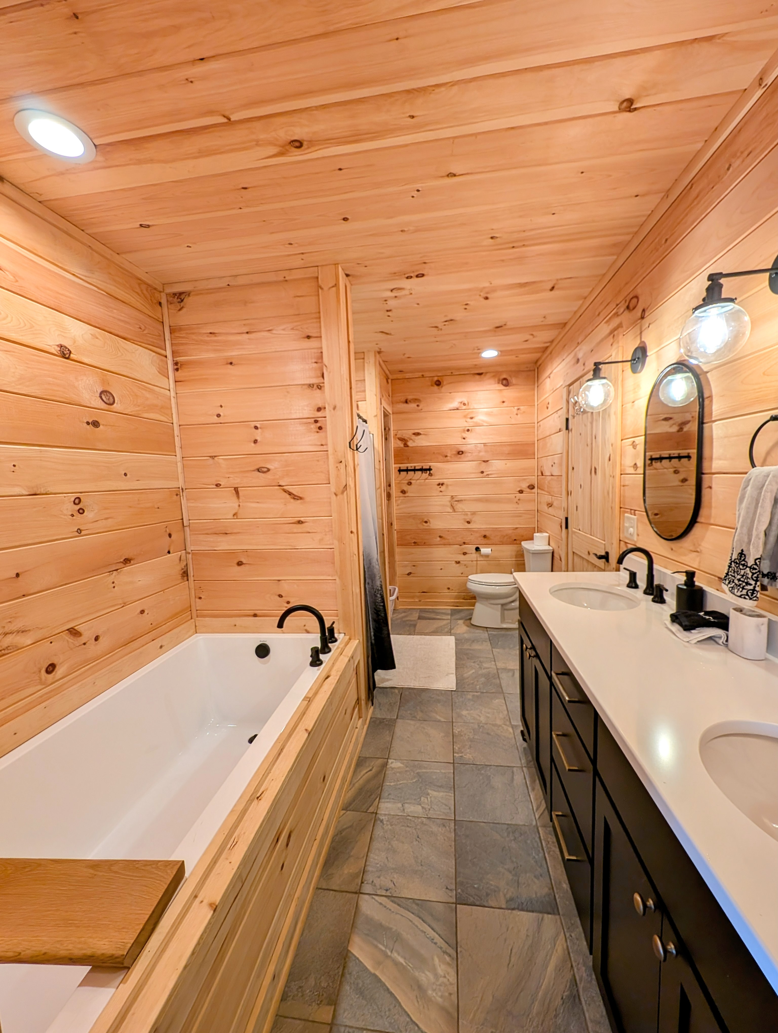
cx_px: 389
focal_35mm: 12
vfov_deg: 110.5
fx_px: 359
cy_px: 516
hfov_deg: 94.6
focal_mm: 2.23
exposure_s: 1/40
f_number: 1.95
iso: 38
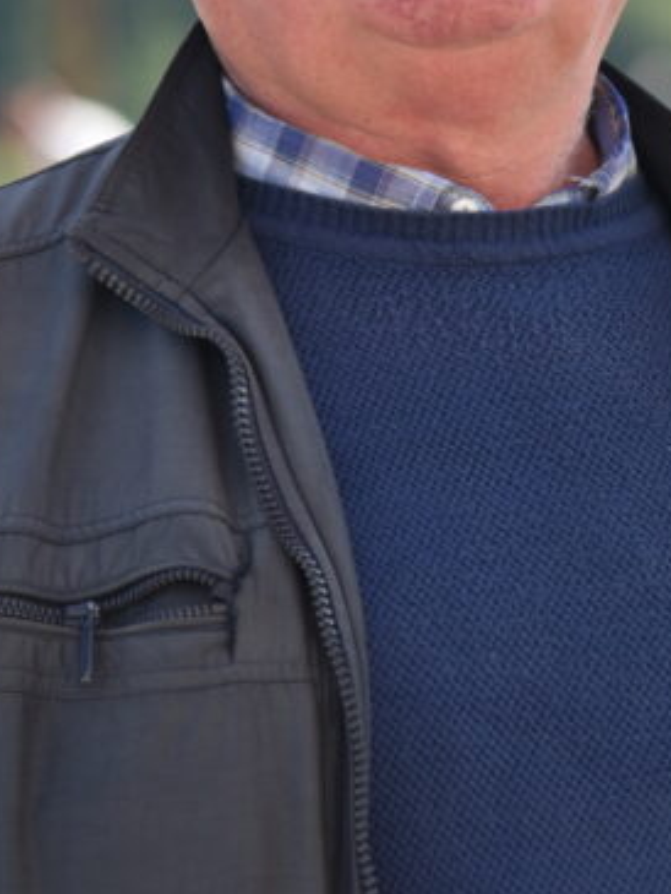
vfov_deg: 6.1
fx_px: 8369
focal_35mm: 324
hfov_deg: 4.6
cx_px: 370
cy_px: 291
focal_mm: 120
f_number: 4
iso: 100
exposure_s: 1/500
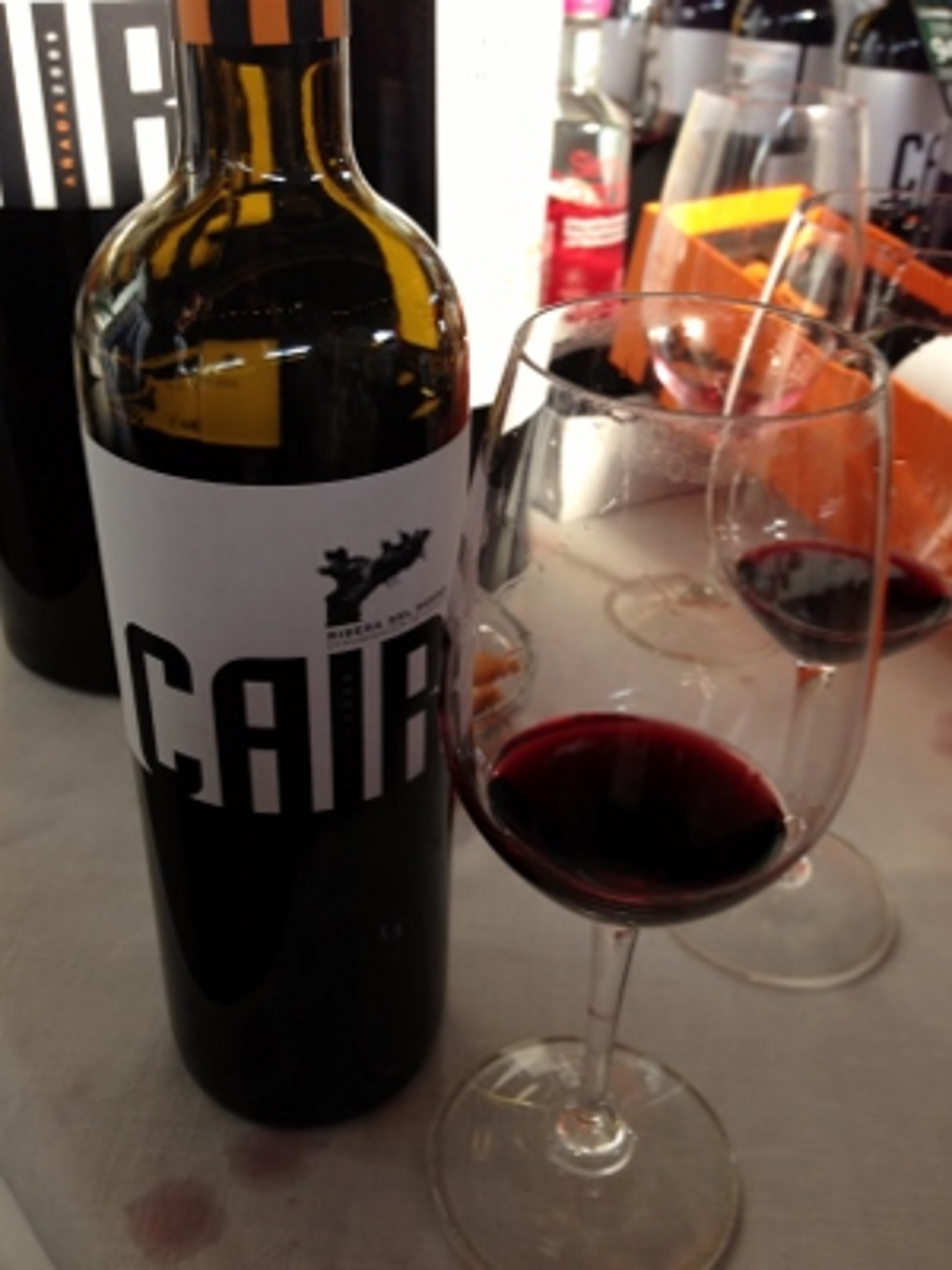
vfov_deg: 55.4
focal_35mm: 33
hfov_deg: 42.9
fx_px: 1210
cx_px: 476
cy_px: 635
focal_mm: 4.12
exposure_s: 1/24
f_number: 2.4
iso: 50
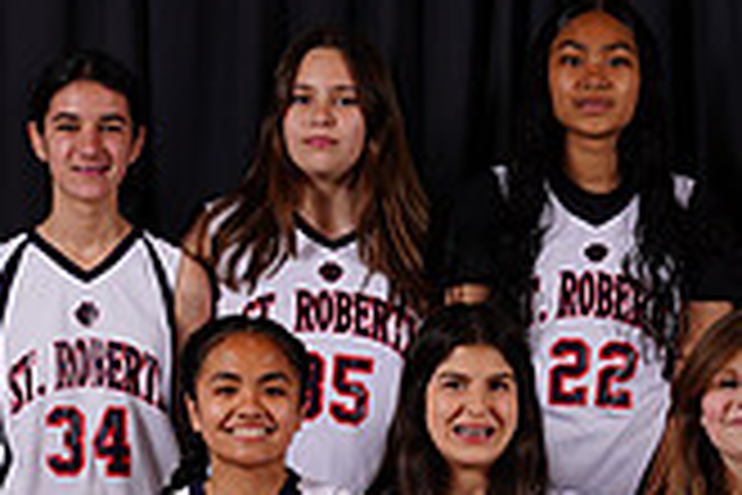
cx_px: 463
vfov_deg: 7.4
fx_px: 3772
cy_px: 592
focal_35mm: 183
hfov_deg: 11.2
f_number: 6.3
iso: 200
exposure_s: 1/200
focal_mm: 52
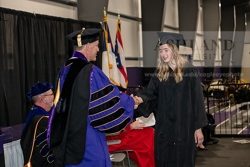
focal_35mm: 70
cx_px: 125
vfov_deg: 19.5
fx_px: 486
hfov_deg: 28.8
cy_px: 84
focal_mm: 70
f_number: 5
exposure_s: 1/200
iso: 2500
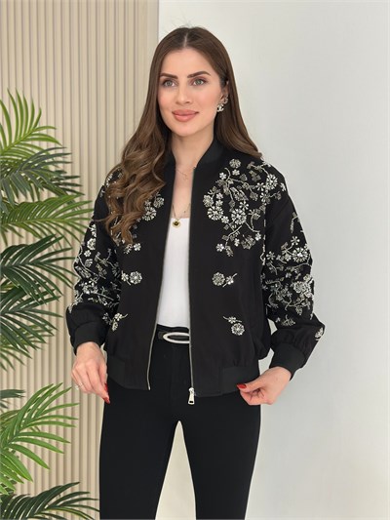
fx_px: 721
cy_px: 260
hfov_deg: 30.3
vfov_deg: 39.6
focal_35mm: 48
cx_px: 195
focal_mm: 6.86
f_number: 1.78
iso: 80
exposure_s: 1/215
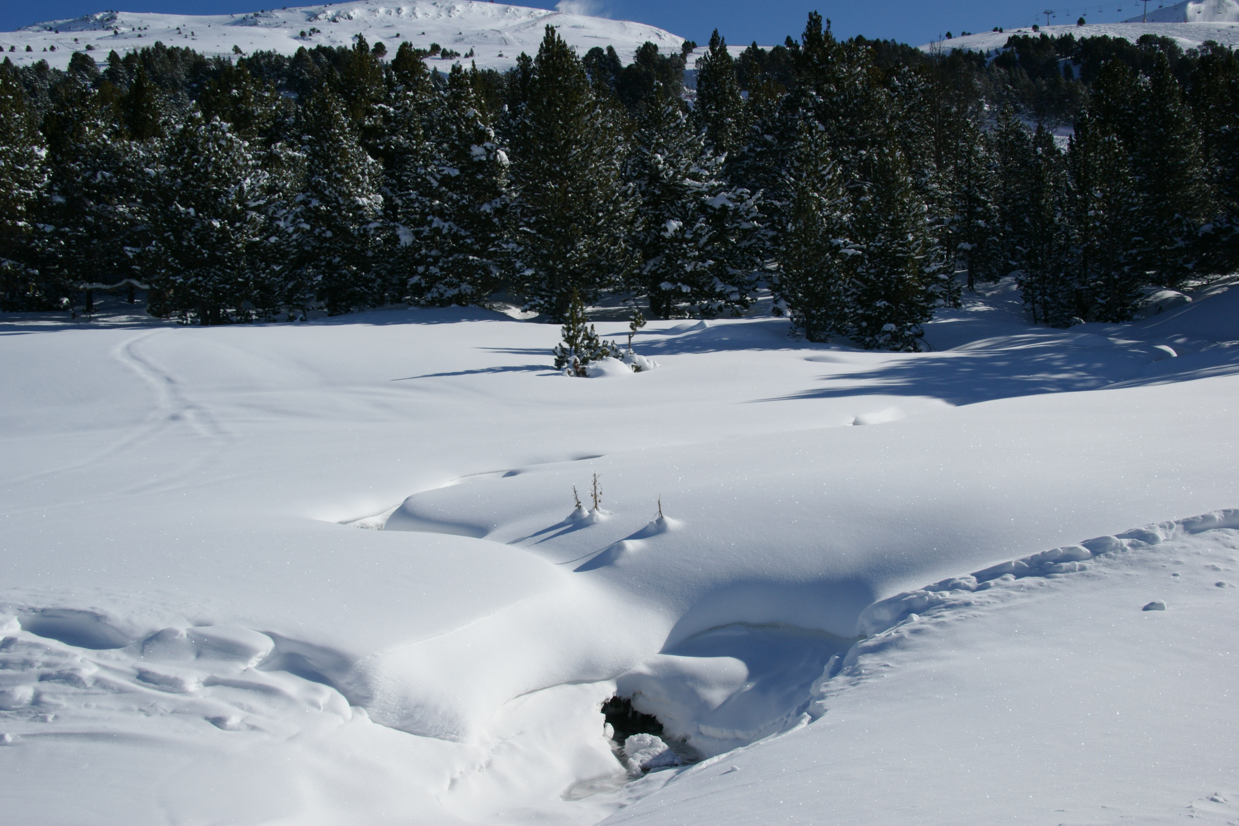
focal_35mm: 33
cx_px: 620
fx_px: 1136
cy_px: 413
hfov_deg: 57.2
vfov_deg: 40.0
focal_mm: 22
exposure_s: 1/800
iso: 200
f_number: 11
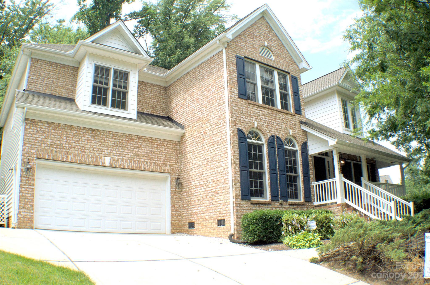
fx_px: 501
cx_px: 215
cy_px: 142
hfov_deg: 46.5
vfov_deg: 31.7
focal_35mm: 42
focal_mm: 28
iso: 2000
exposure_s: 1/200
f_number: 13
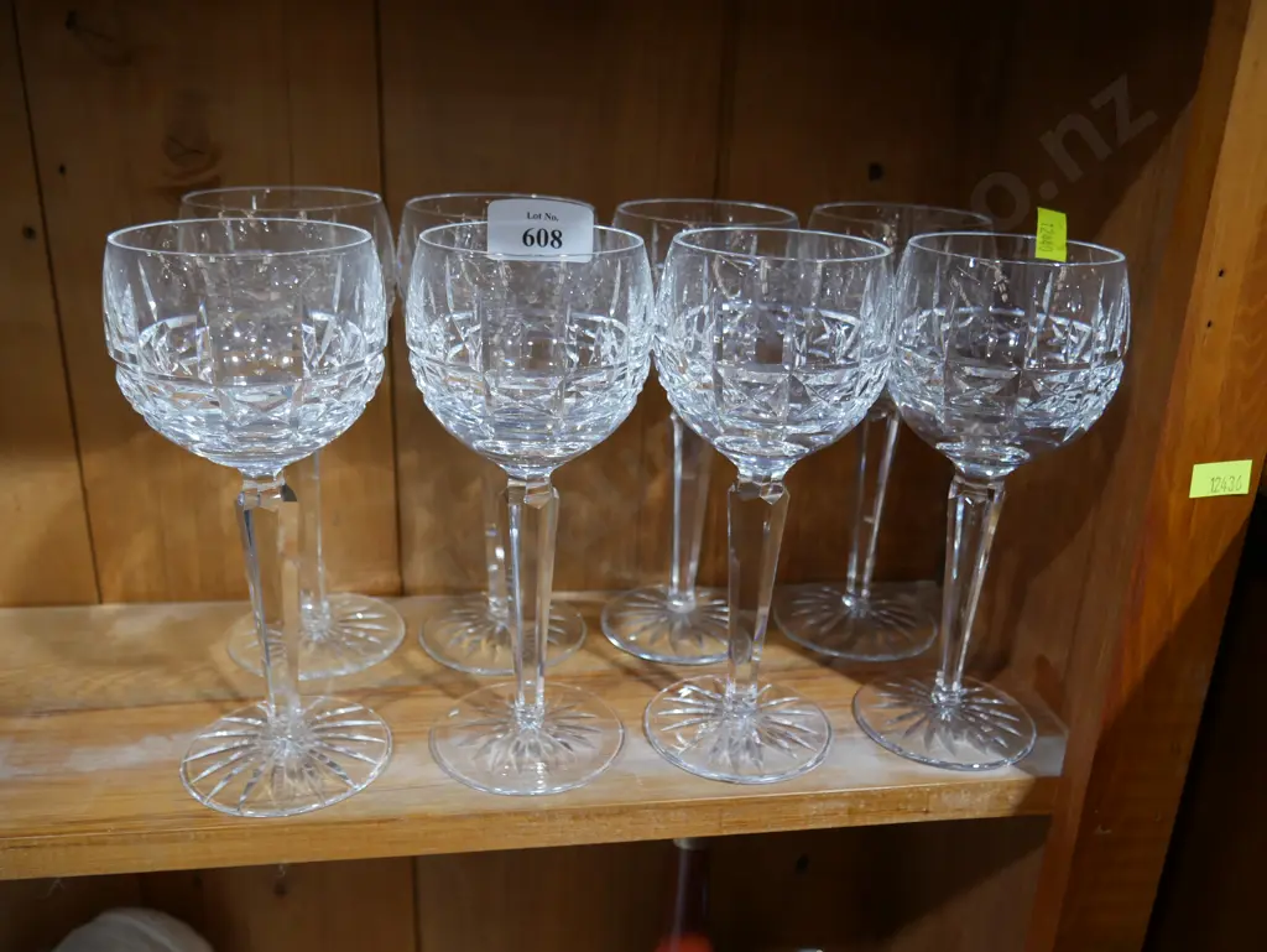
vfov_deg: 49.8
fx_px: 1025
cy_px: 476
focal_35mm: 28
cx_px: 634
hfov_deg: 63.4
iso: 640
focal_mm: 14
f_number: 3.5
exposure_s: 1/60
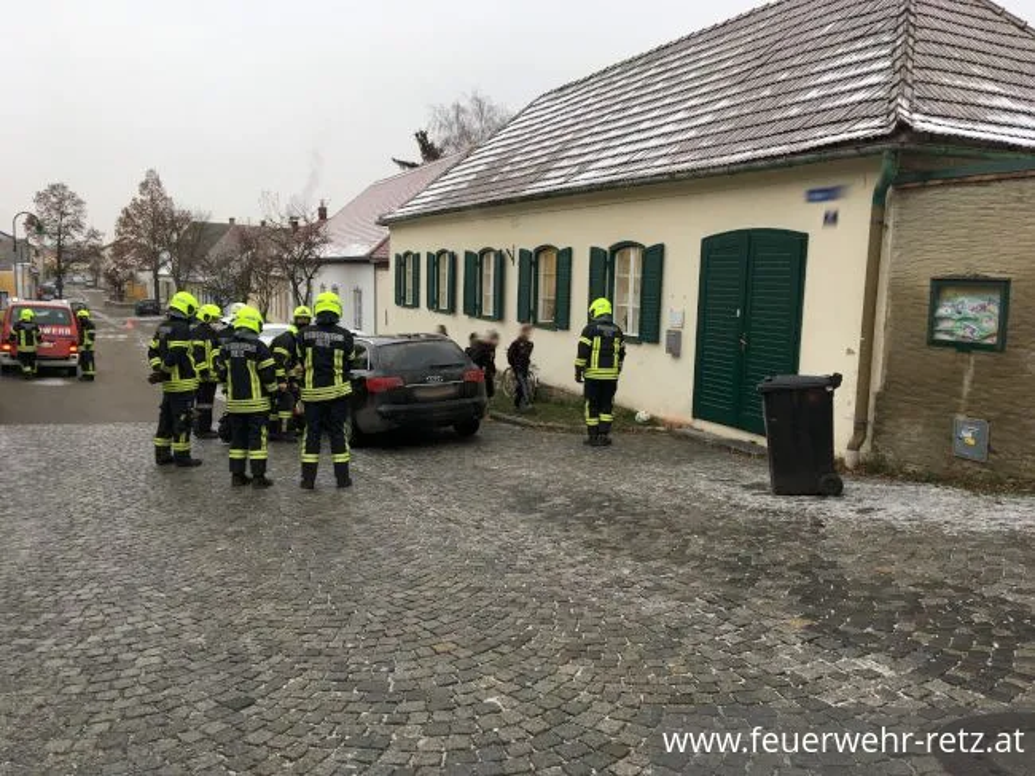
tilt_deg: -8.5
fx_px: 867
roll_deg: -0.6
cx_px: 518
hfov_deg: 61.7
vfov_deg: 48.2
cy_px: 388
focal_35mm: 29
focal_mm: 4.15
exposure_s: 1/50
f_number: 2.2
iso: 32
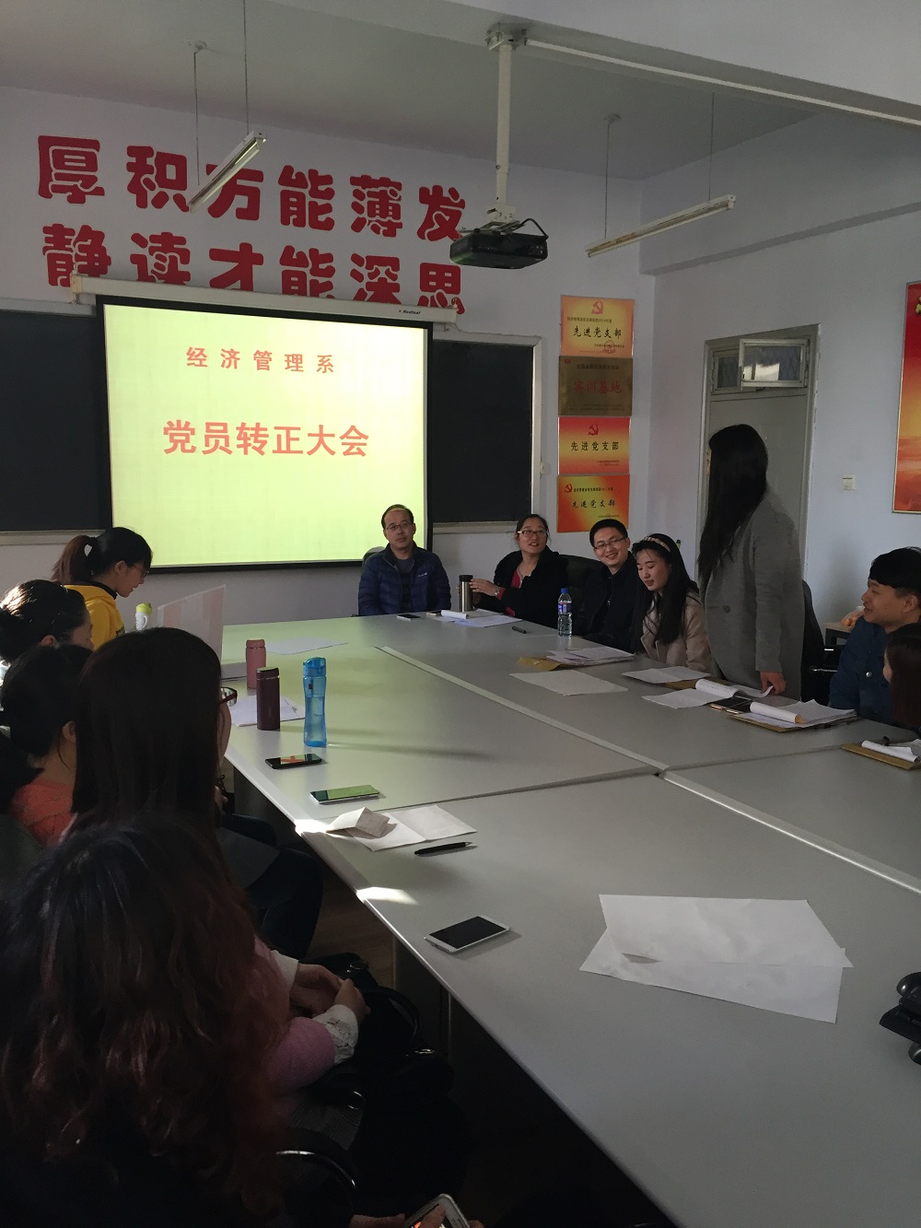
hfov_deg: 48.2
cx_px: 460
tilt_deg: -6.2
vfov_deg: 61.7
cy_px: 614
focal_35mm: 29
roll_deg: +0.3
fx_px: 1029
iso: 50
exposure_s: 1/33
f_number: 2.2
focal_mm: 4.15
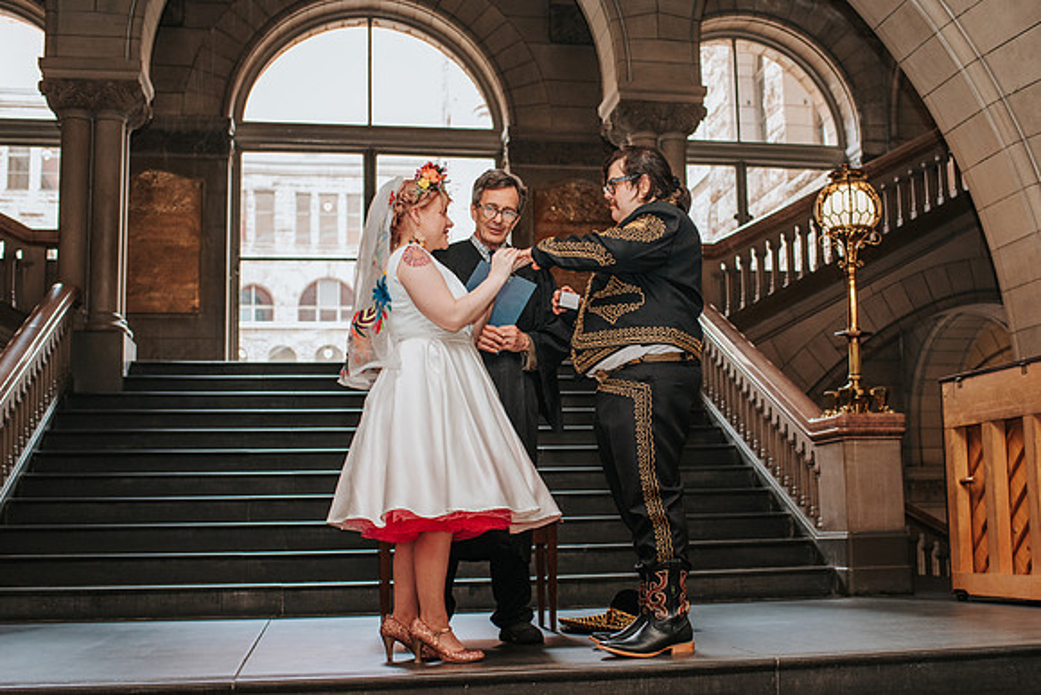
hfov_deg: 46.0
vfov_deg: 31.6
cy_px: 380
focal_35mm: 42
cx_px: 533
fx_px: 1226
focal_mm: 35
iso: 1000
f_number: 3.2
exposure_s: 1/200
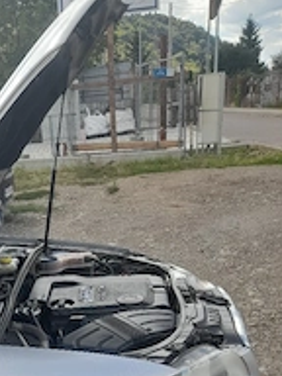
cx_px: 51
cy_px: 372
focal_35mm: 52
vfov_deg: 33.8
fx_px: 565
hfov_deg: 27.4
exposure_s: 1/172
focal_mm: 4.6
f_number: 2
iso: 20
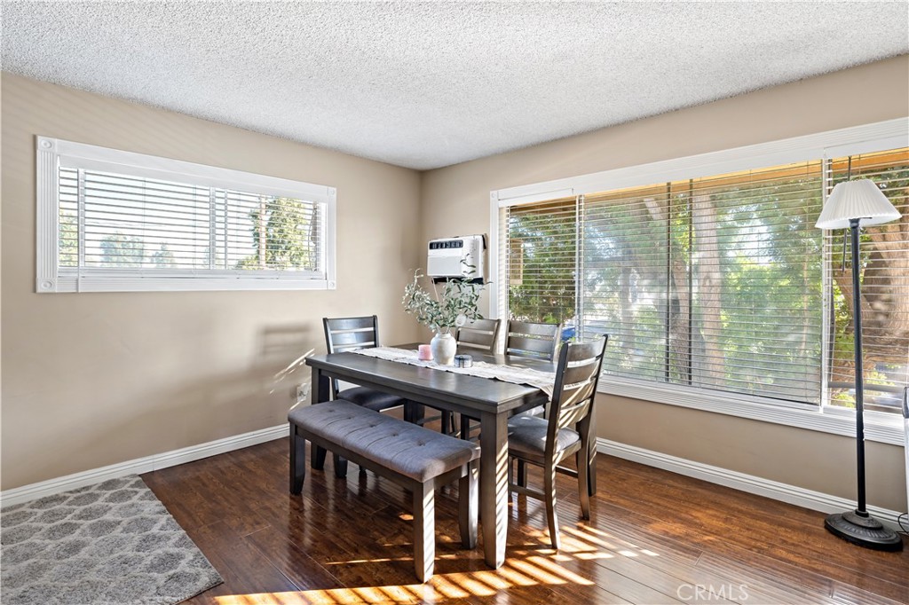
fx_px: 429
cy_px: 302
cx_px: 454
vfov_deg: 70.4
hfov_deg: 93.3
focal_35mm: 17
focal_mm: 17
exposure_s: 1/10
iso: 1000
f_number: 5
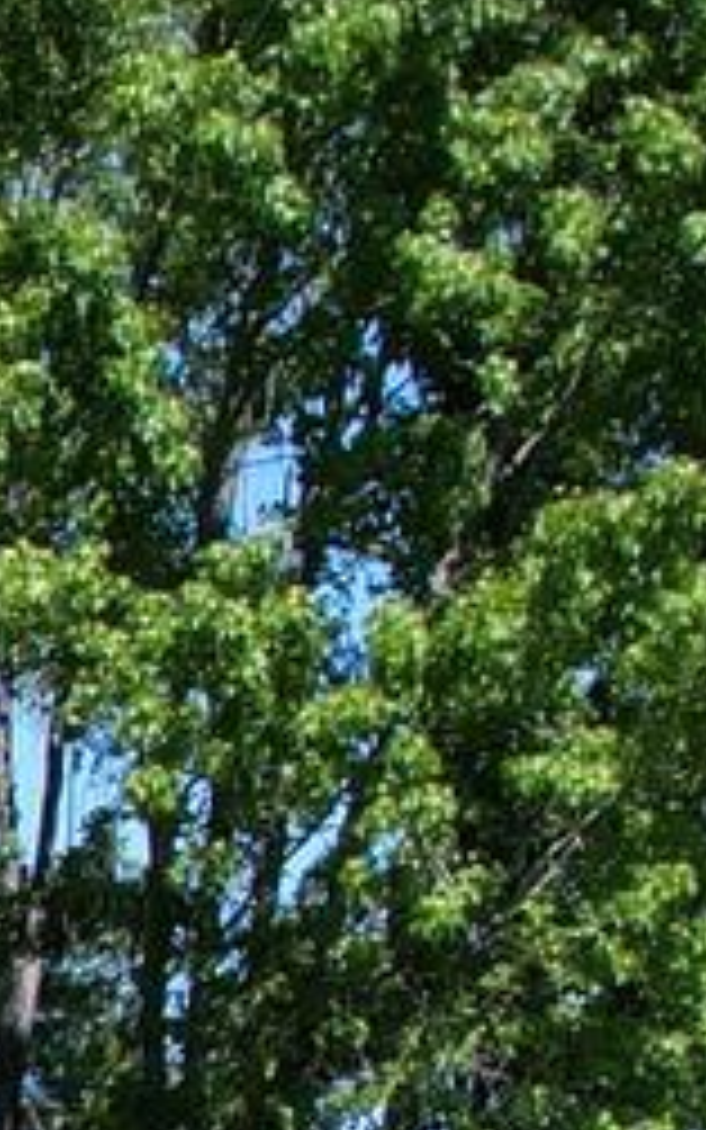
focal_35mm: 183
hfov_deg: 6.1
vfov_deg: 10.3
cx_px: -1974
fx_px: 5630
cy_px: 2478
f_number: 2.8
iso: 100
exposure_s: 1/1250
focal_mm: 8.38
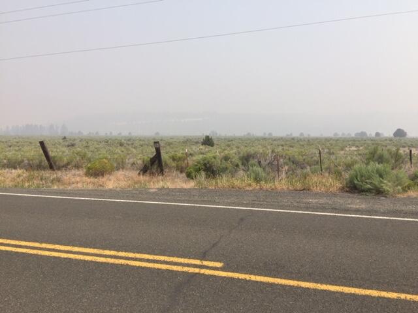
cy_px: 156
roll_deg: -1.2
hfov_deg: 61.7
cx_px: 209
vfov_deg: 48.2
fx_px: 350
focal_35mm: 29
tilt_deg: -5.7
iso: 32
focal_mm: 4.15
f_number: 2.2
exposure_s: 1/2326
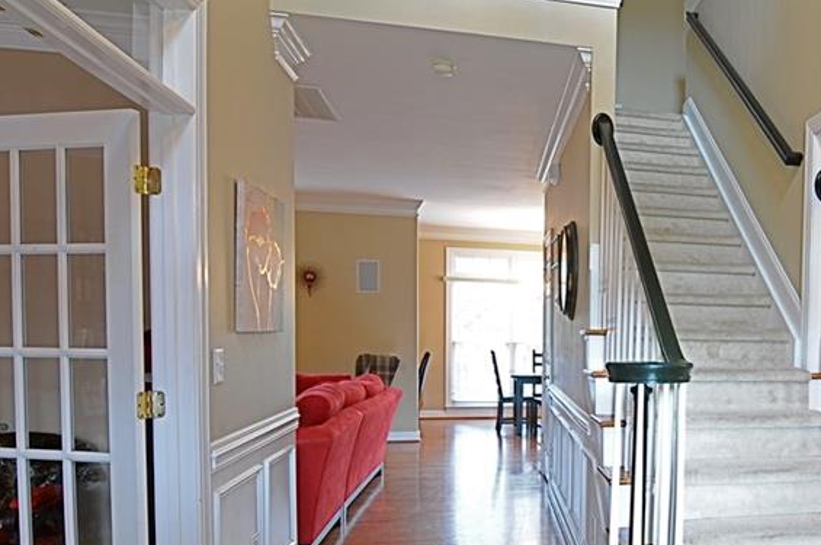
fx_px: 681
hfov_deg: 56.1
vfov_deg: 43.2
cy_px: 351
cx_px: 693
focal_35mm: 30
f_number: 16
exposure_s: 6
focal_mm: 11
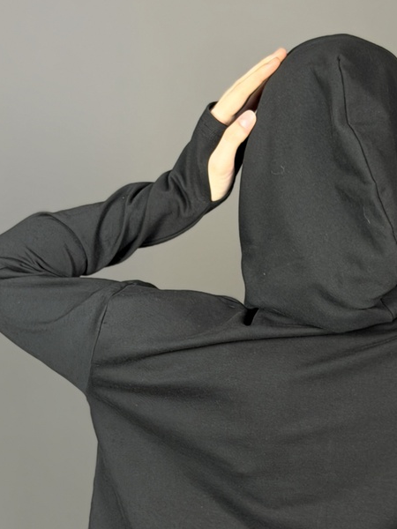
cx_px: 311
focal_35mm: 112
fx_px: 1713
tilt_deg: -5.1
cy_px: 413
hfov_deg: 13.2
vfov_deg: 17.4
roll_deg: +0.2
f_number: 1.78
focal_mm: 6.76
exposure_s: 1/50
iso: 50
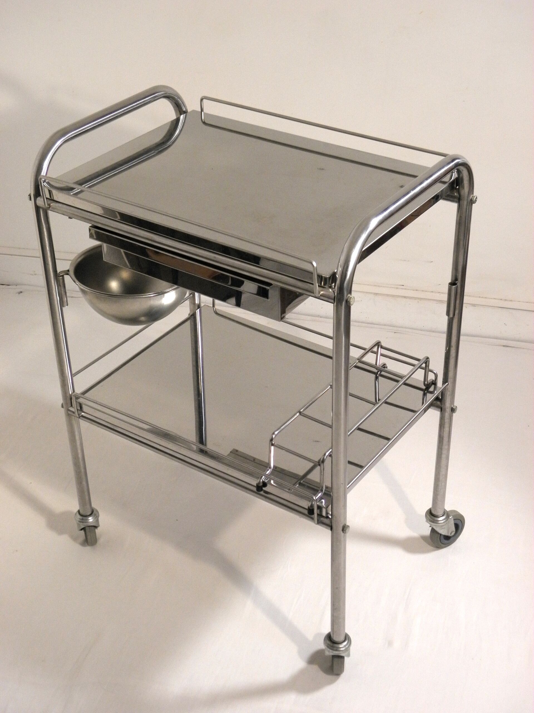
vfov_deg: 38.2
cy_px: 356
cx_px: 267
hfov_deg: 29.1
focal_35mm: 50
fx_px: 1028
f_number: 4
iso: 200
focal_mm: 9.1
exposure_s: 1/30
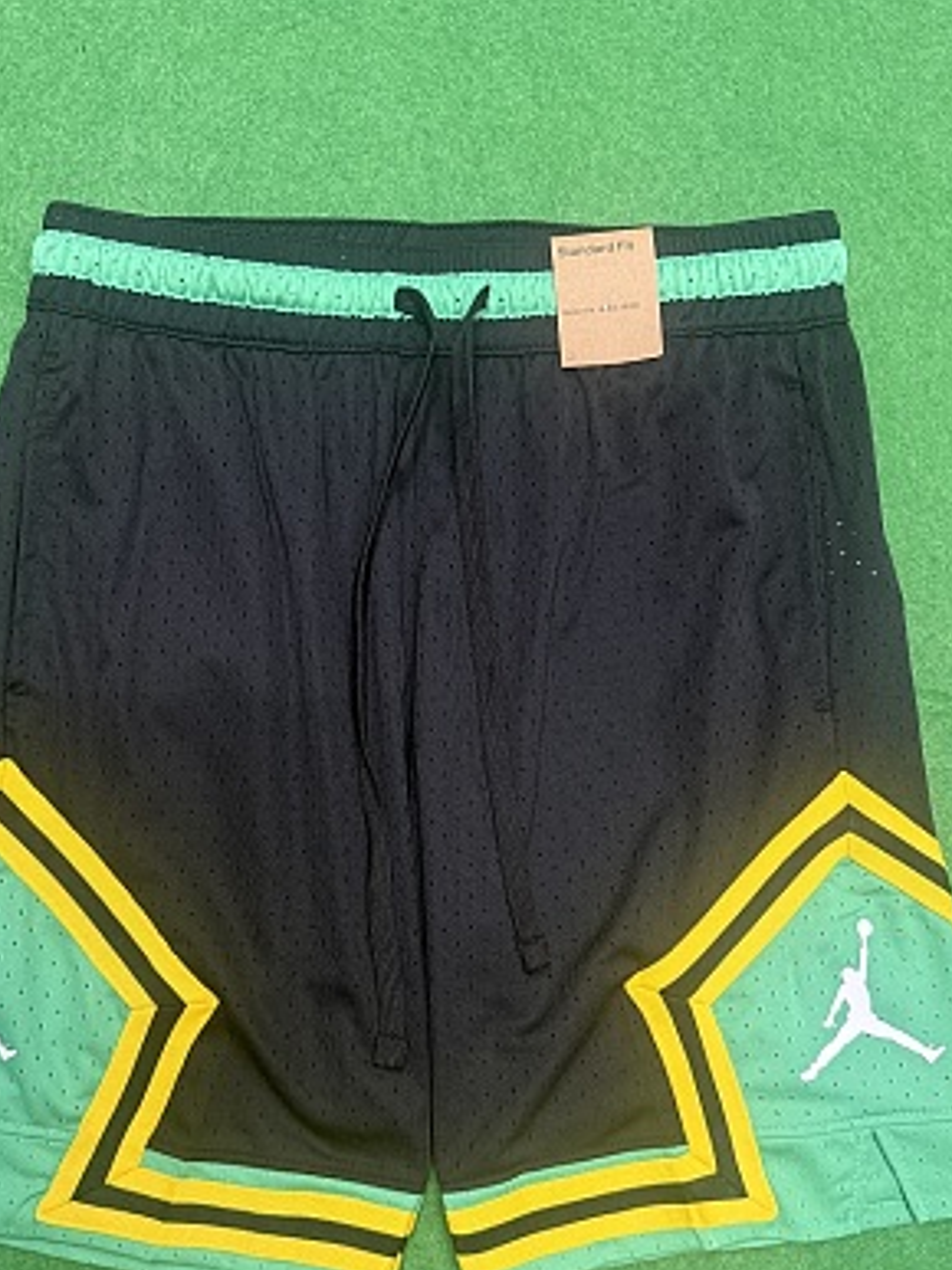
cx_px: 432
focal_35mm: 31
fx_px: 1137
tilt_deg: -86.0
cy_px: 768
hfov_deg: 45.4
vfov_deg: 57.9
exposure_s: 1/50
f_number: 1.78
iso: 320
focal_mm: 6.76
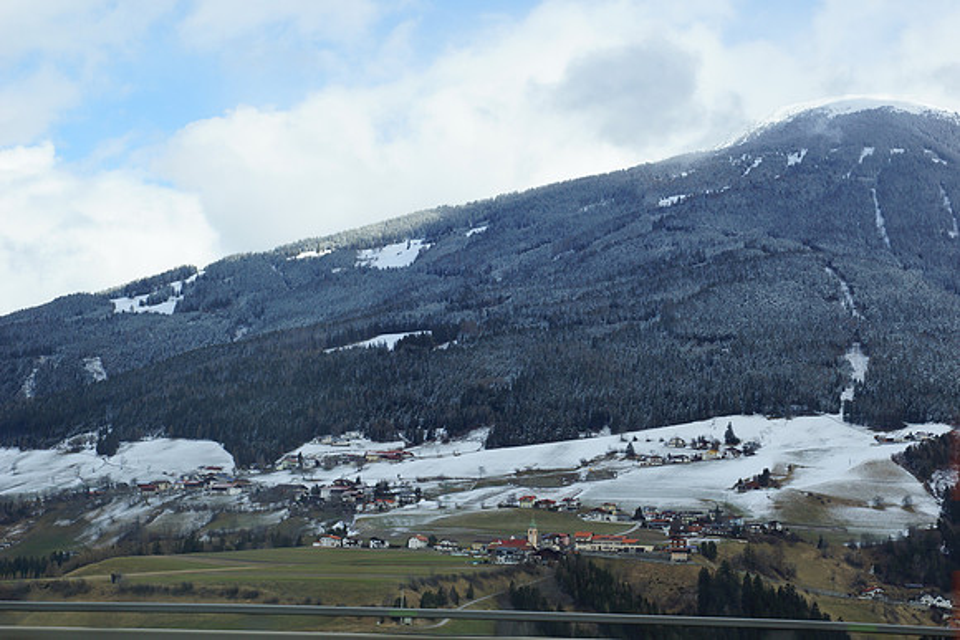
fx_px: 2000
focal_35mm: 75
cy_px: 320
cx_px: 480
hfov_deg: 27.0
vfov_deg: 18.2
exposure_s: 1/125
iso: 100
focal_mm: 50
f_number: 10
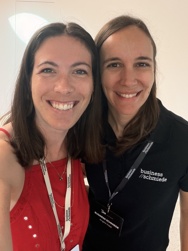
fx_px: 217
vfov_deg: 60.0
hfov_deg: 46.8
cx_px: 94
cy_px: 126
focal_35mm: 30
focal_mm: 2.71
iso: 200
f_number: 1.9
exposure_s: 1/60
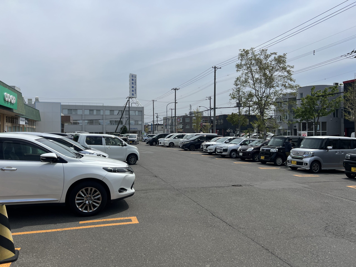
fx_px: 267
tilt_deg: +0.8
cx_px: 178
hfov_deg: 67.3
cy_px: 134
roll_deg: +0.8
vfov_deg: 53.1
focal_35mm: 26
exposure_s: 1/6579
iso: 50
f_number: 1.5
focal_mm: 5.7
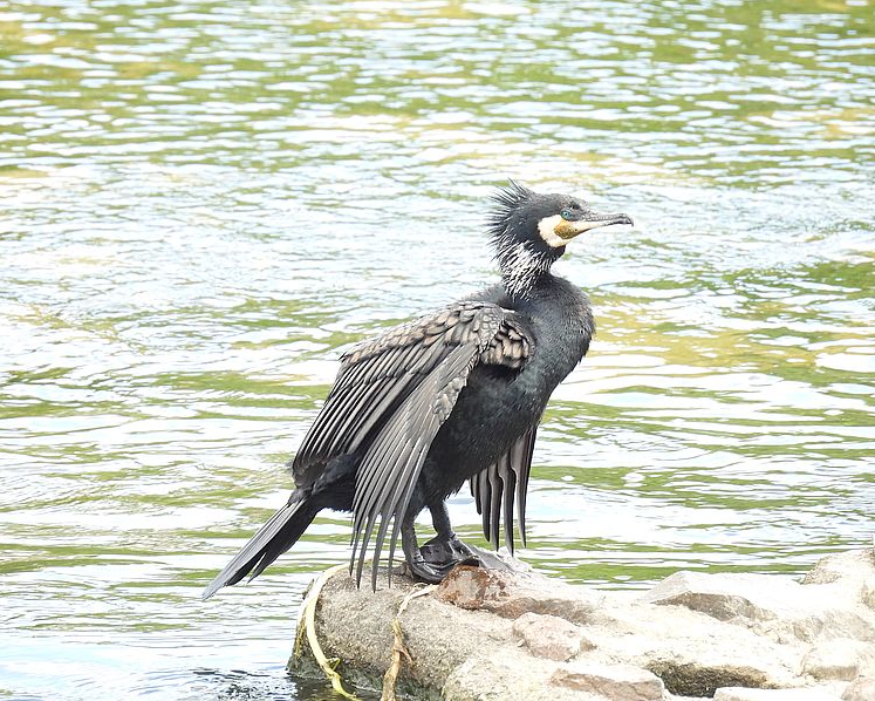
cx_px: 430
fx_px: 29789
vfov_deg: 1.3
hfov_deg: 1.7
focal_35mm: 1150
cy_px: 350
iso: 400
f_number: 5.6
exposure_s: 1/160
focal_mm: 196
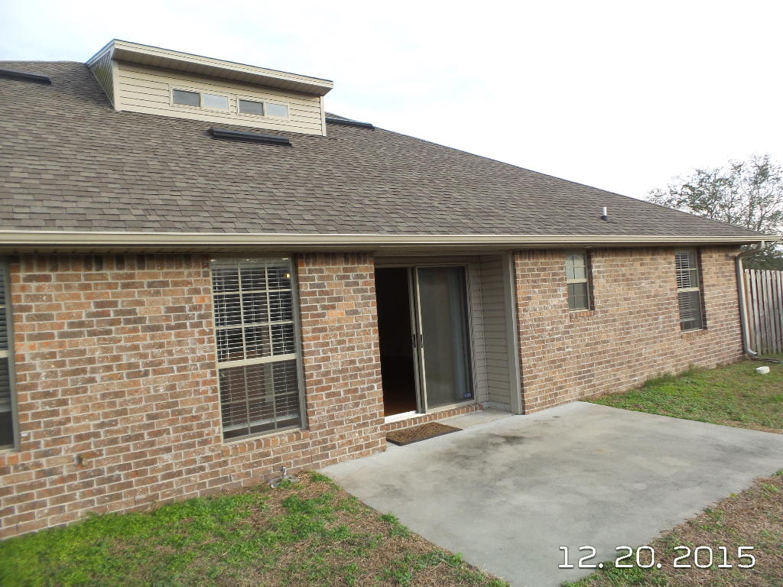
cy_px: 294
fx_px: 520
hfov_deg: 73.9
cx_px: 392
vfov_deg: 58.9
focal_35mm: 23
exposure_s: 1/250
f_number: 3.5
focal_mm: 4.1
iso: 100
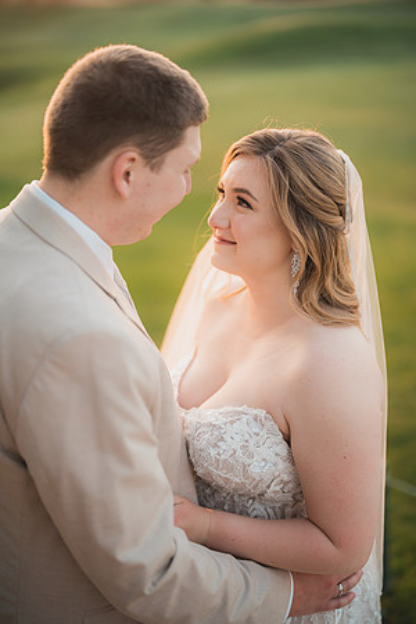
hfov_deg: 27.0
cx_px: 208
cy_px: 312
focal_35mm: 50
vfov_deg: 39.6
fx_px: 867
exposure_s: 1/320
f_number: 1.2
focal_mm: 50
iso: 125
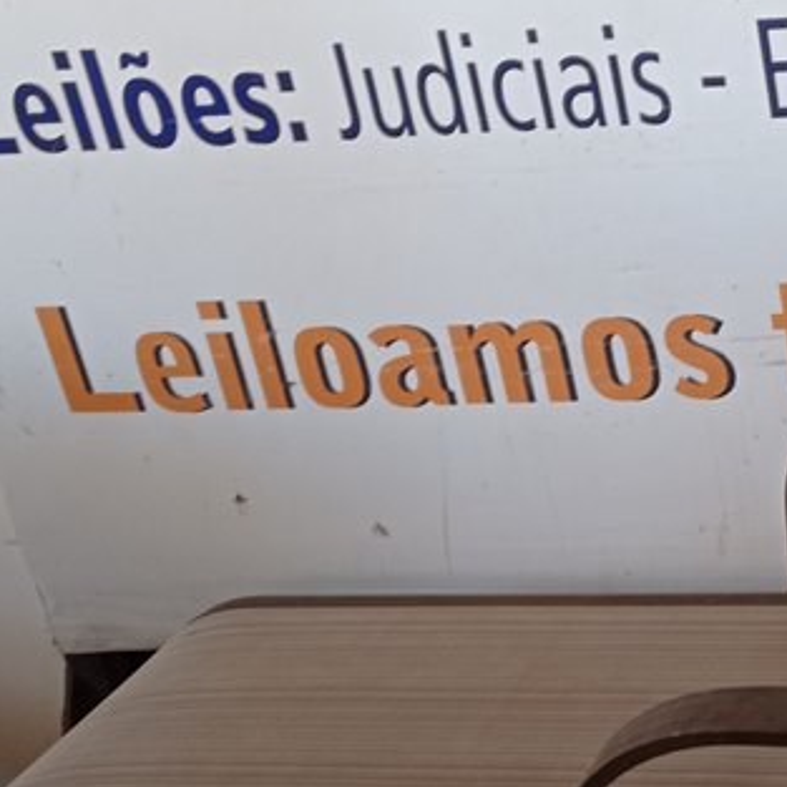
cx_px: 1041
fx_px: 2083
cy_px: 493
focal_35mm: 81
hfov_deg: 19.6
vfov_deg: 21.3
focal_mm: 4.7
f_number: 1.79
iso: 147
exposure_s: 1/60
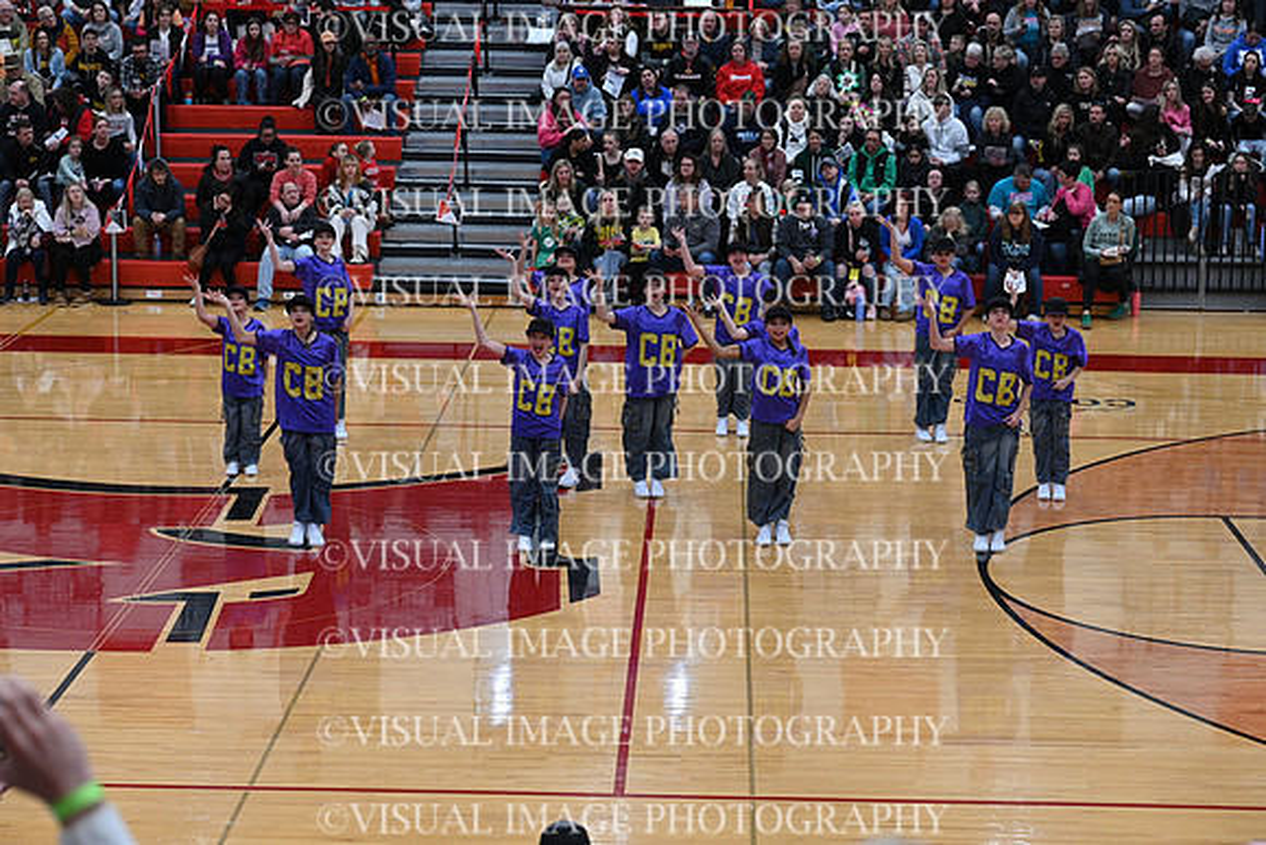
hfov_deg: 25.7
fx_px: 2779
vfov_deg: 17.3
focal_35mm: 79
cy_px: 422
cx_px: 633
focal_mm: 79
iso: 4000
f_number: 4
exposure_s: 1/400
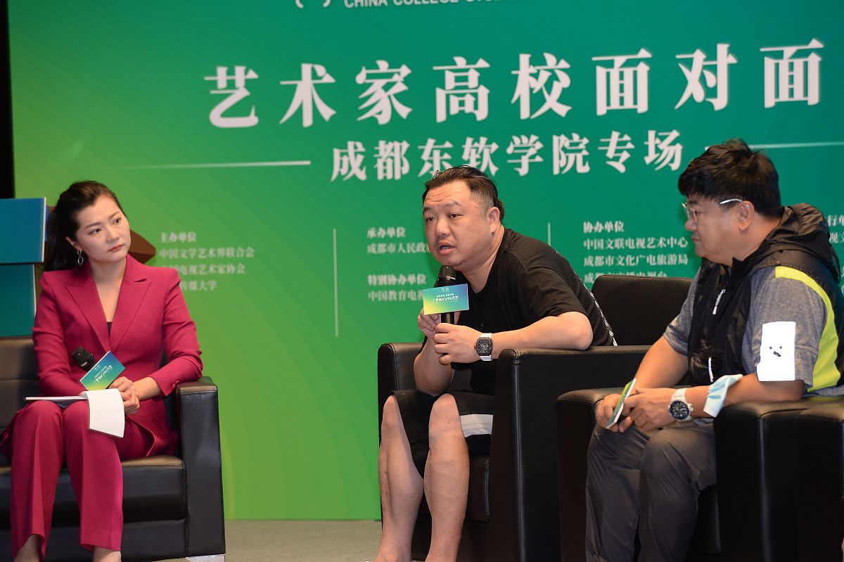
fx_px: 4452
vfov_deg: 7.2
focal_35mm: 190
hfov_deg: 10.8
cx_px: 422
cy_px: 281
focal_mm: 190
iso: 1600
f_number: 5
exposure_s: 1/160
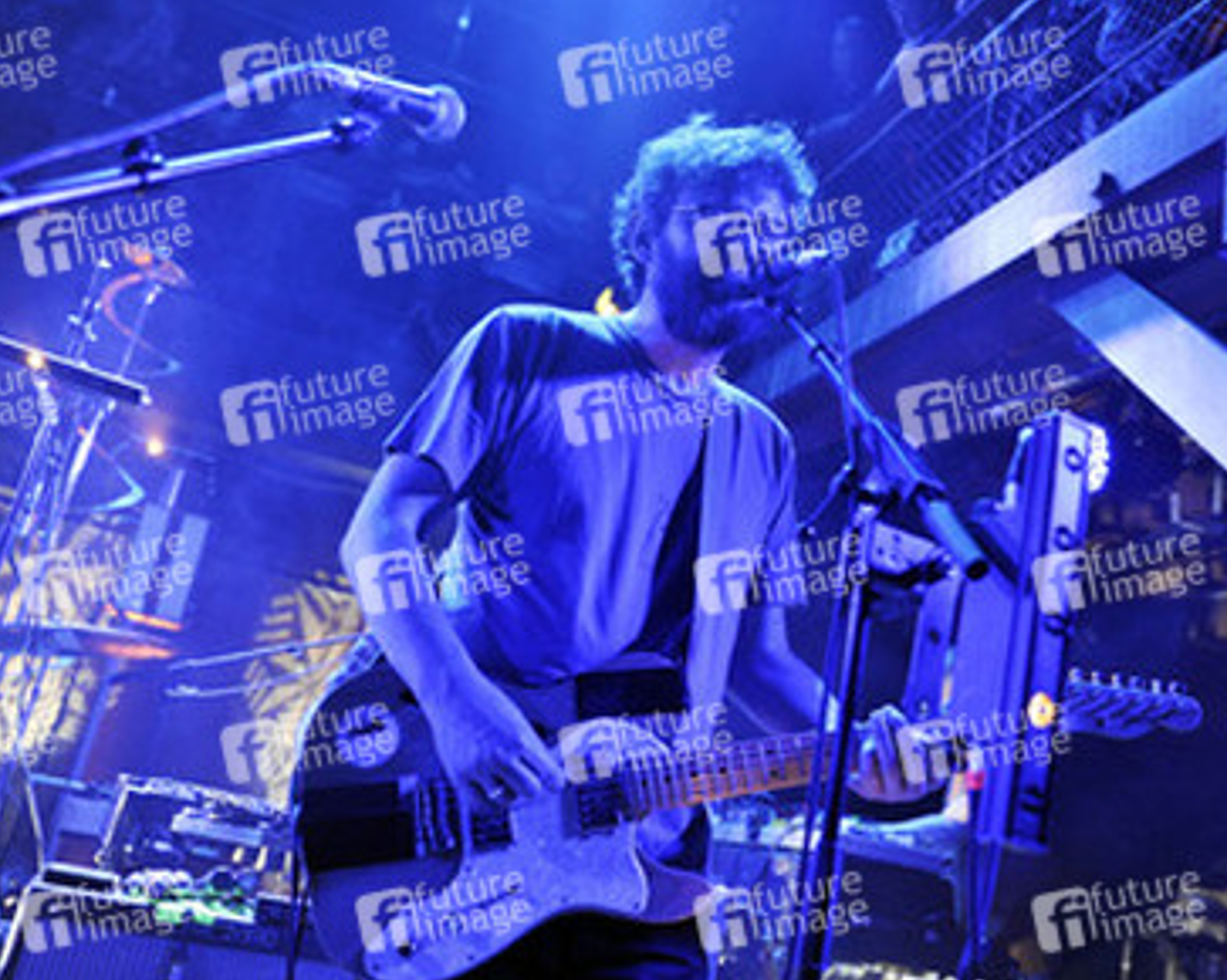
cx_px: 691
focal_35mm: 35
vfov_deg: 42.2
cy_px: 490
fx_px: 1270
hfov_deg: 51.4
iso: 1600
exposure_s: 1/100
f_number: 2.8
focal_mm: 30
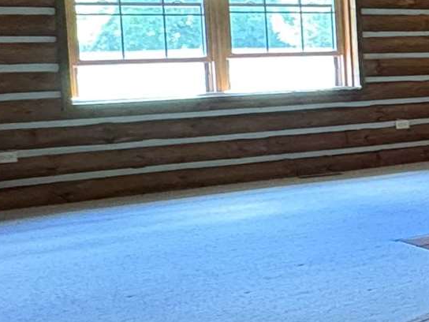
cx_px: 824
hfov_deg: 18.1
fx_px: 979
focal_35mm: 79
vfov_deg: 18.6
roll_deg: +0.8
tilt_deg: -4.8
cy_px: 112
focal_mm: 2.22
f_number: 2.2
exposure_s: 1/30
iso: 800
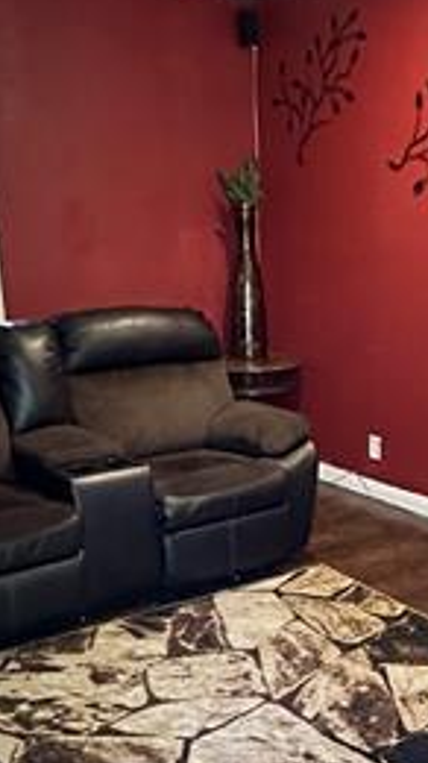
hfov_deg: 26.2
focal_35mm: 45
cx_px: 320
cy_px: 590
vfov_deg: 43.7
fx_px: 909
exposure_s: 1/40
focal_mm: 2.22
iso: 1000
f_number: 2.2
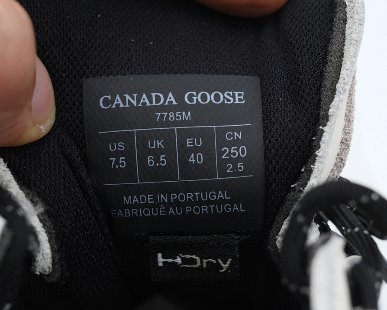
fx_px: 1558
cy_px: 156
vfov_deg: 11.3
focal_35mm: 136
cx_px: 176
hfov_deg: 14.2
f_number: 11
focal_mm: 120
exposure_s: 1/125
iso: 800
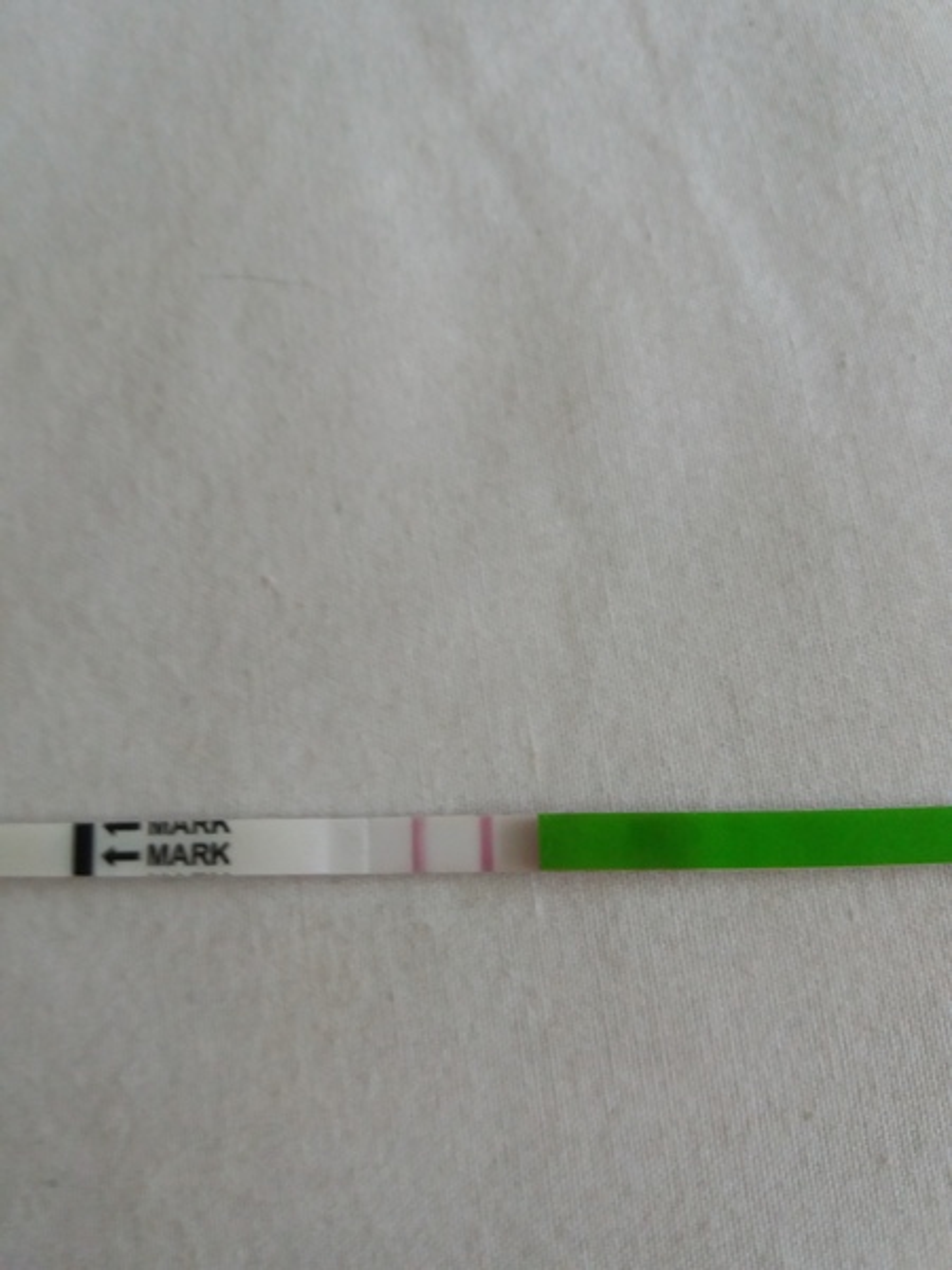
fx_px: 1027
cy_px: 635
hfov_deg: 49.7
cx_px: 476
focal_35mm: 28
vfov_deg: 63.4
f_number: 1.9
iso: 200
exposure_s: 1/17
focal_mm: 3.7
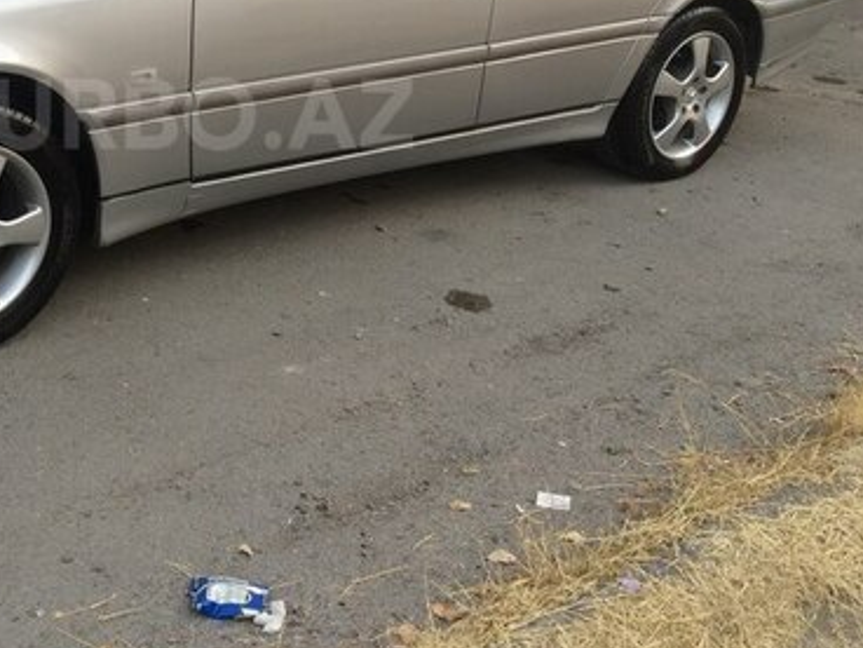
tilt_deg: -17.8
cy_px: 114
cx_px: 174
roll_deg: -4.4
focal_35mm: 52
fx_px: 1296
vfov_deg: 27.4
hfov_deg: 35.6
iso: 32
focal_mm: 4.15
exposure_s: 1/116
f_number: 2.2
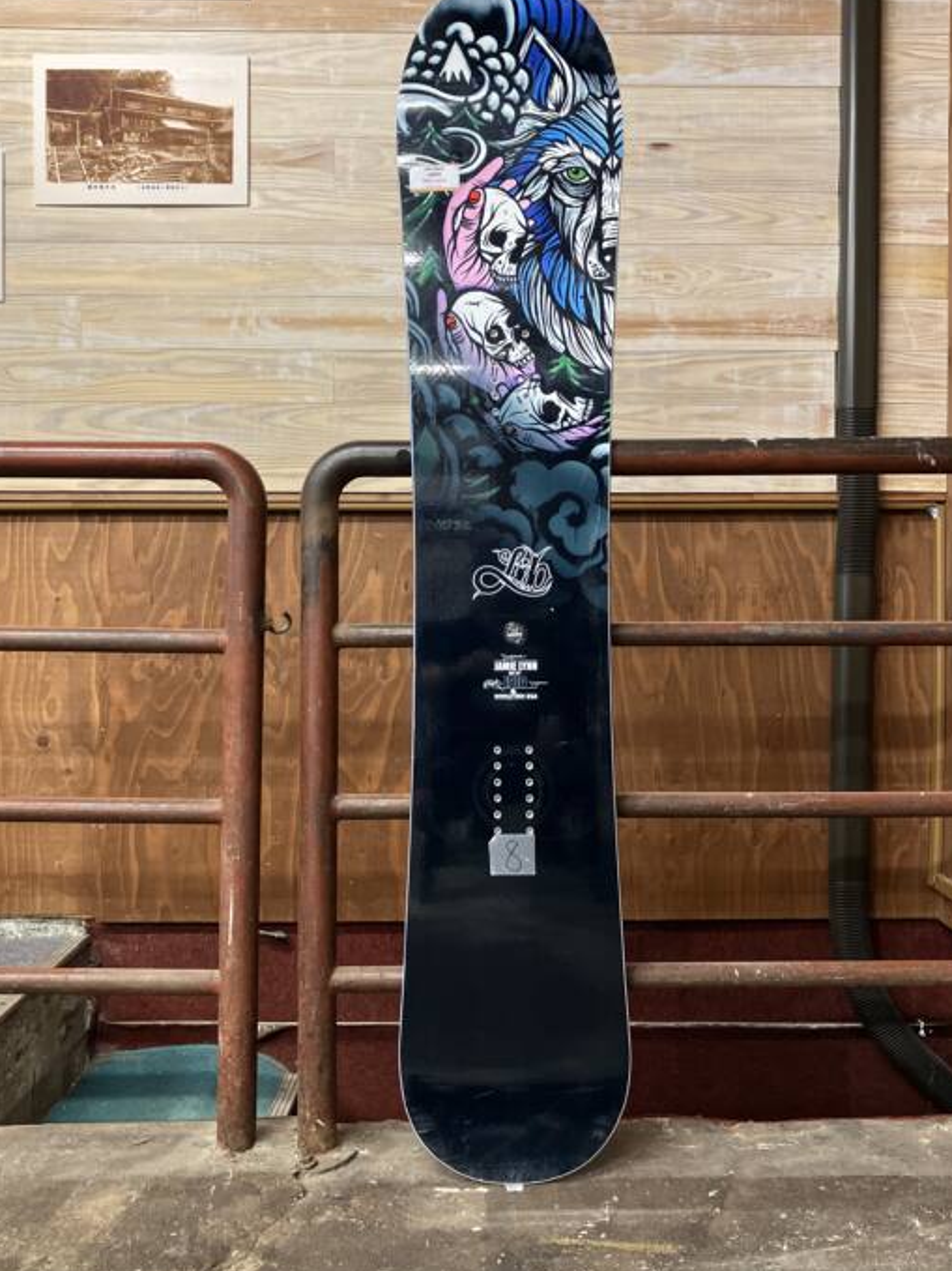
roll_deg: -0.9
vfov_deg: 55.3
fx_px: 1210
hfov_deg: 42.9
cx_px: 522
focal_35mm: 33
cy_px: 577
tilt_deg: +1.3
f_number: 1.8
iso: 125
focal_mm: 3.99
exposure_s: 1/50
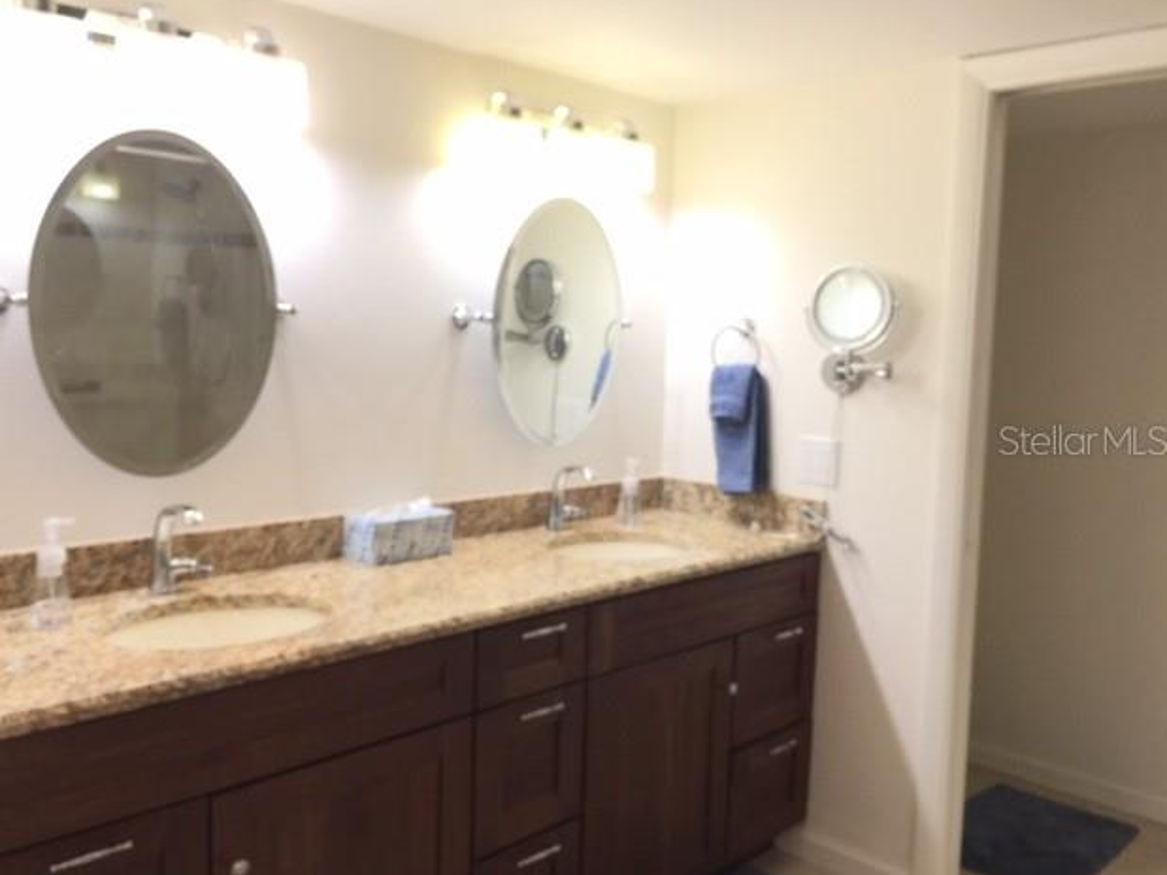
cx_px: 573
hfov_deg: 60.0
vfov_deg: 46.8
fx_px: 1011
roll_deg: -2.8
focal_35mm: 30
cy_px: 439
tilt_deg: -3.6
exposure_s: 1/40
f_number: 2.2
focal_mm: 4.15
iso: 32
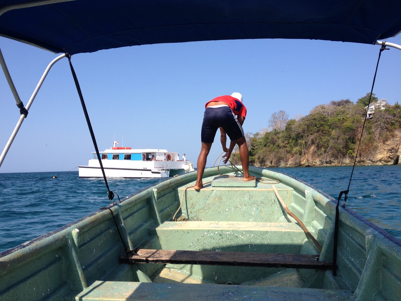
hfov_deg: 52.6
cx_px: 200
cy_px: 150
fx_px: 405
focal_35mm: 35
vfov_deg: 40.7
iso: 50
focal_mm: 4.28
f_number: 2.4
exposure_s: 1/1493
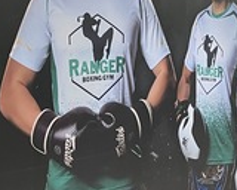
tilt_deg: +0.1
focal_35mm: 97
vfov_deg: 15.7
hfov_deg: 19.6
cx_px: 59
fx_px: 680
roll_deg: +1.4
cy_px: 36
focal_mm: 5.1
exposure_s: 1/50
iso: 320
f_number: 1.6
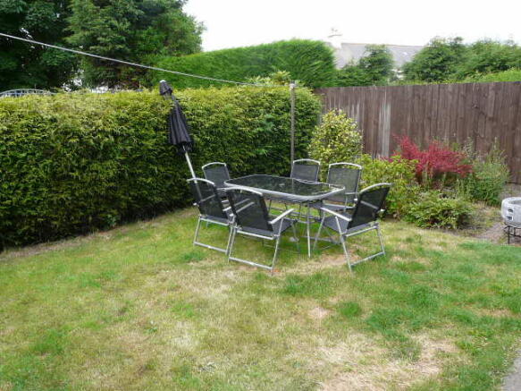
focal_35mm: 28
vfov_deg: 49.7
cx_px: 260
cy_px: 196
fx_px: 421
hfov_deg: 63.5
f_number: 4
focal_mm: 4.6
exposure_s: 1/125
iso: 100
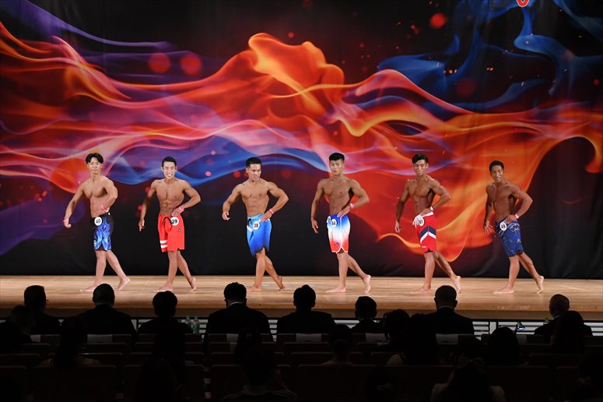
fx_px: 1624
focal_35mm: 97
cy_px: 201
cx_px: 302
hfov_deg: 21.0
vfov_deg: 14.1
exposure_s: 1/400
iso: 3200
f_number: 5.6
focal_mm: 65
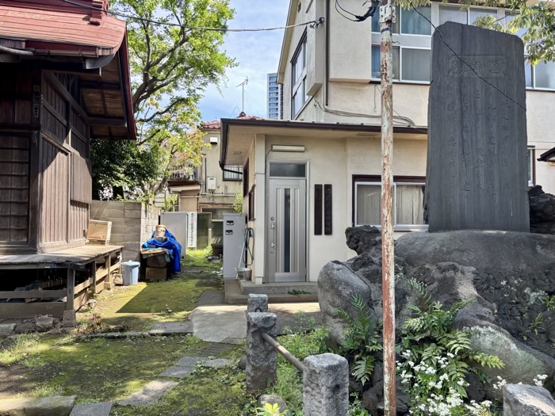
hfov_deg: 67.3
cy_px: 208
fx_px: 417
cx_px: 278
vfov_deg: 53.1
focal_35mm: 26
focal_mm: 5.96
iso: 50
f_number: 1.6
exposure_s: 1/405
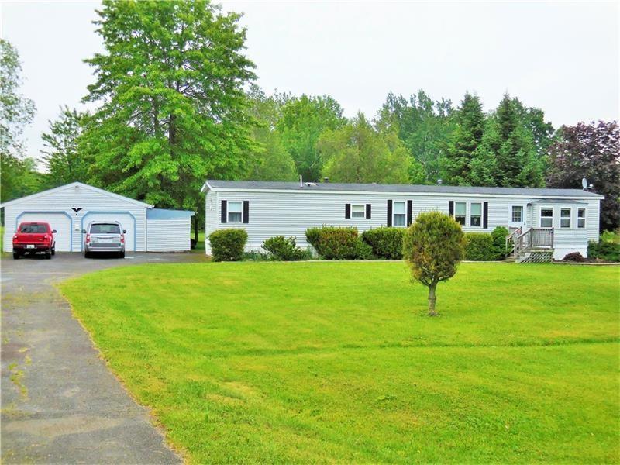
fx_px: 806
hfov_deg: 42.1
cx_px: 310
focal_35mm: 45
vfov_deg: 32.2
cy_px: 232
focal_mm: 8.1
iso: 280
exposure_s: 1/60
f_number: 4.2
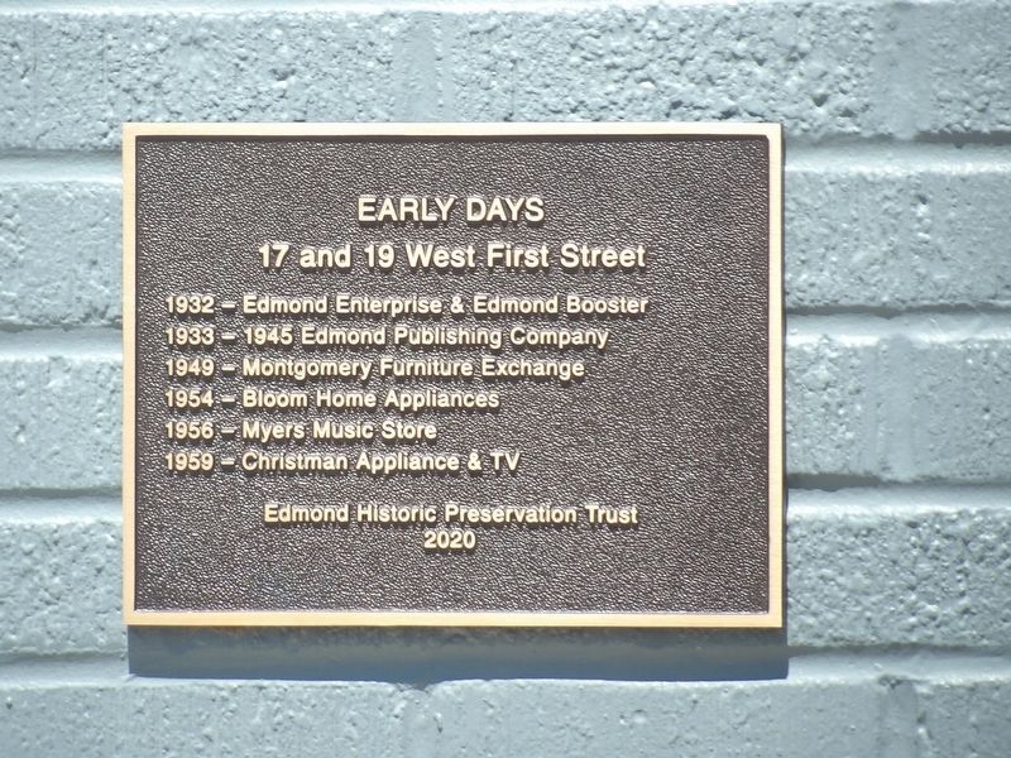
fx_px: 20999
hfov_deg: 2.8
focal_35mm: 719
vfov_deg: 2.1
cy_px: 379
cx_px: 506
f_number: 4.4
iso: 100
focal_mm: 128.9
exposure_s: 1/256
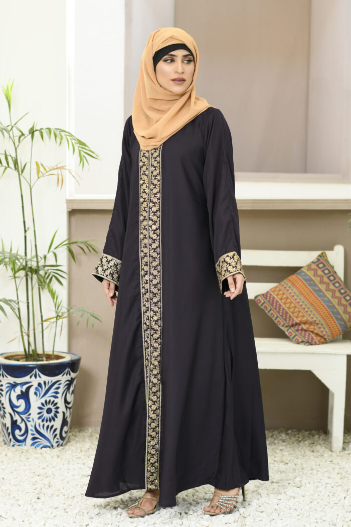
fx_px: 1243
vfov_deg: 23.9
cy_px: 264
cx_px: 176
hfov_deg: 16.1
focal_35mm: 85
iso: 125
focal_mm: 85
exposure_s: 1/160
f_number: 4
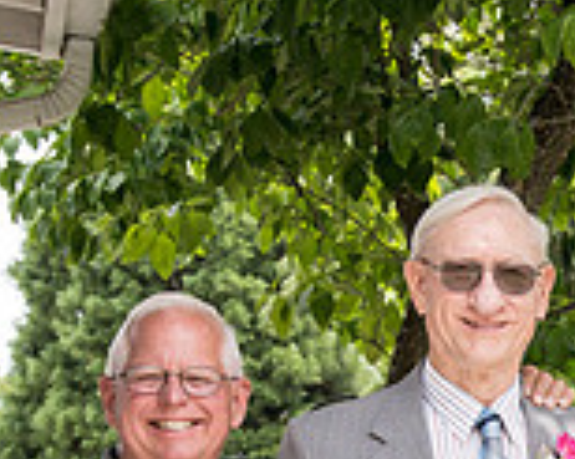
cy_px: 504
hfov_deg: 14.3
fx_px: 2245
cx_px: 588
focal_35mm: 132
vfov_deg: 11.5
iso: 400
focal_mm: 32
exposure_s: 1/500
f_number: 5
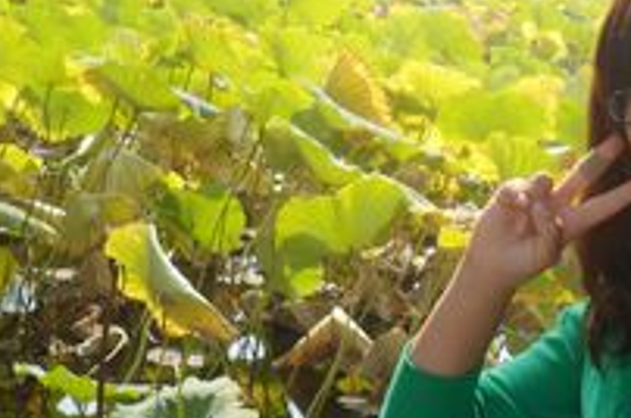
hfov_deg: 22.0
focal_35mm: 91
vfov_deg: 15.0
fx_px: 1592
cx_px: 547
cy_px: 158
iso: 80
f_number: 4.2
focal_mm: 7.8
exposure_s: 1/250
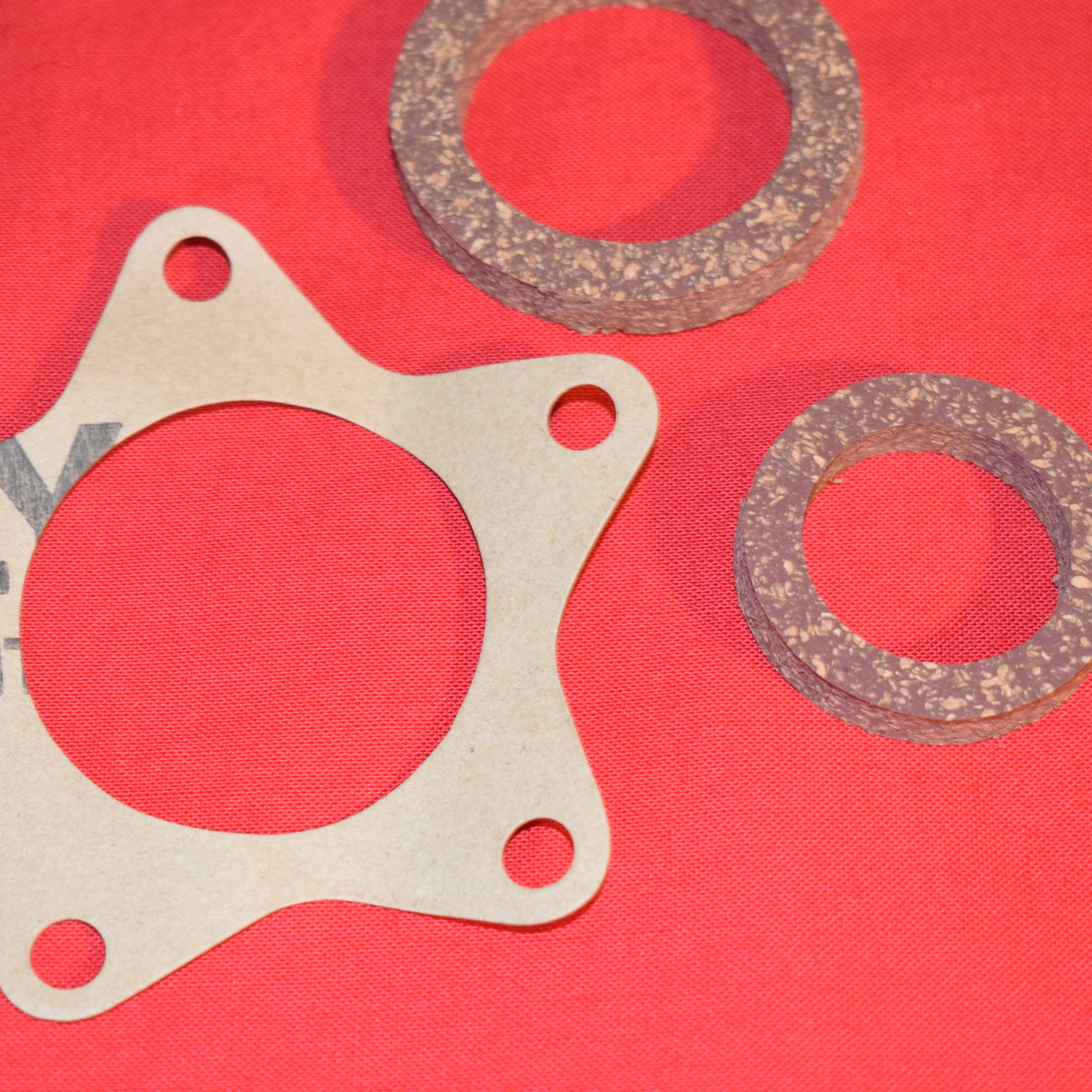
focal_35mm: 89
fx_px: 3171
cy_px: 563
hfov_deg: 19.5
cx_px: 500
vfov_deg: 19.5
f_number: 5
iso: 800
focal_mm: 35
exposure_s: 1/30
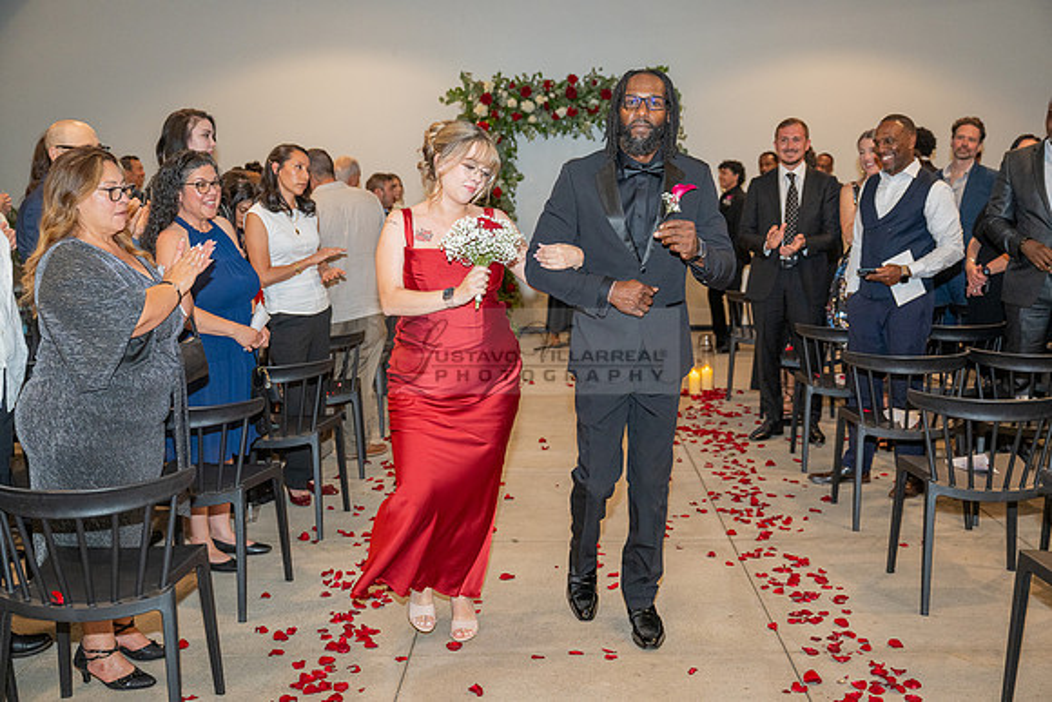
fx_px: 1140
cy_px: 351
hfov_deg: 49.5
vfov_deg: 34.2
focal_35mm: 39
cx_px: 526
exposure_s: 1/200
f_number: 3.5
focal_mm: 39
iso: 1250
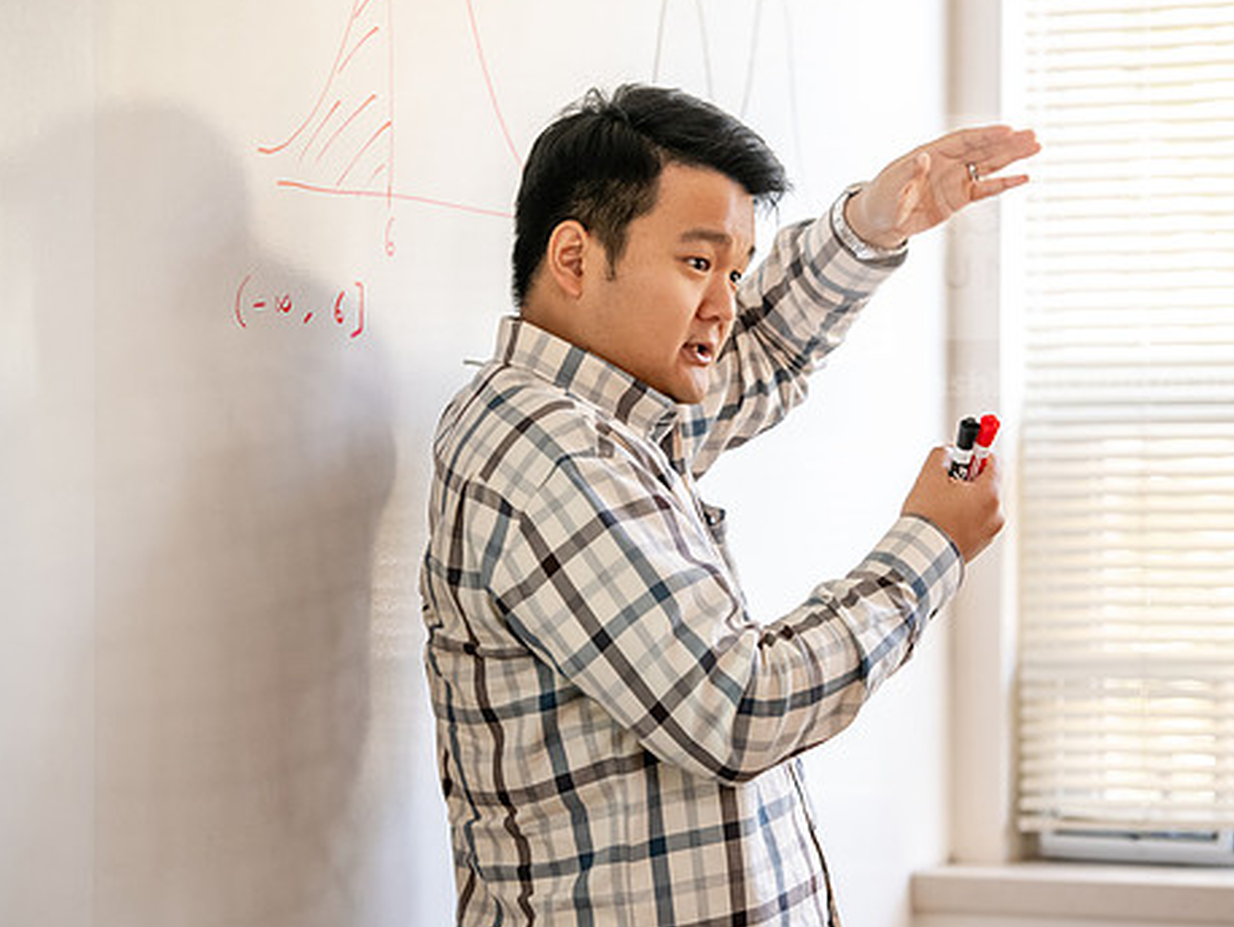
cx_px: 703
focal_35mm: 146
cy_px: 441
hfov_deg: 13.5
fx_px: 5207
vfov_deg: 10.2
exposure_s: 1/200
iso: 2000
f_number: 3.2
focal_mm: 120
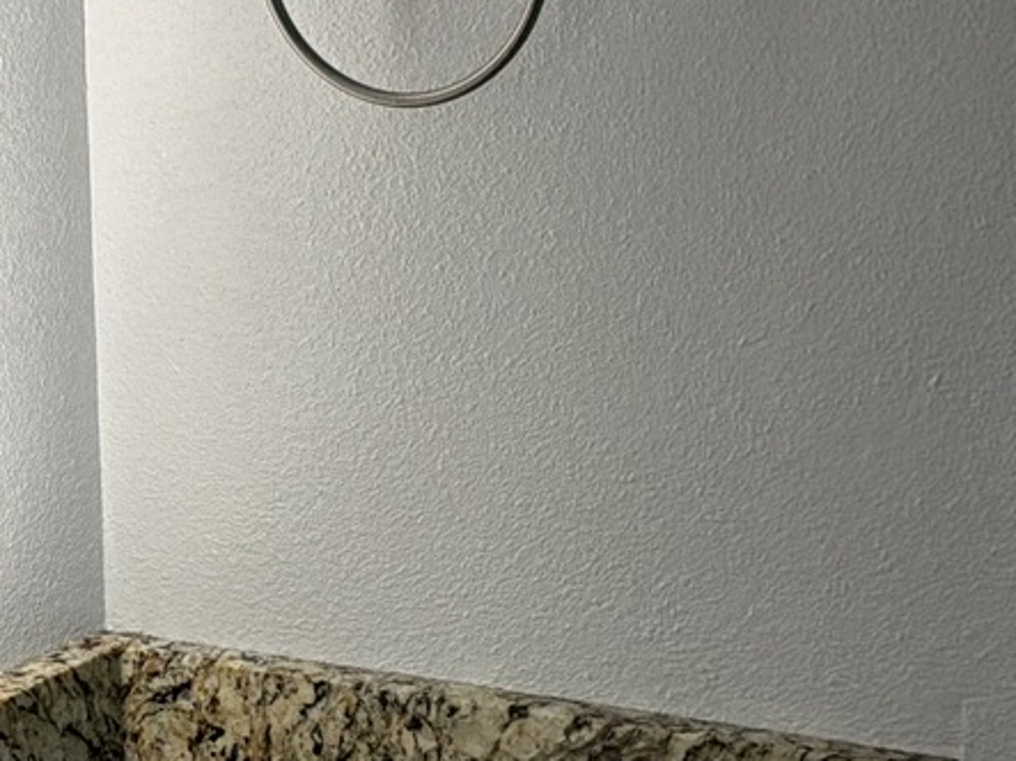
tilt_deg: -13.7
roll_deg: +3.0
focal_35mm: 91
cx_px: -73
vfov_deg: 16.2
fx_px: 2670
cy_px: 511
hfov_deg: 20.6
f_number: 1.8
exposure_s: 1/120
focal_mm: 3
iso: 80
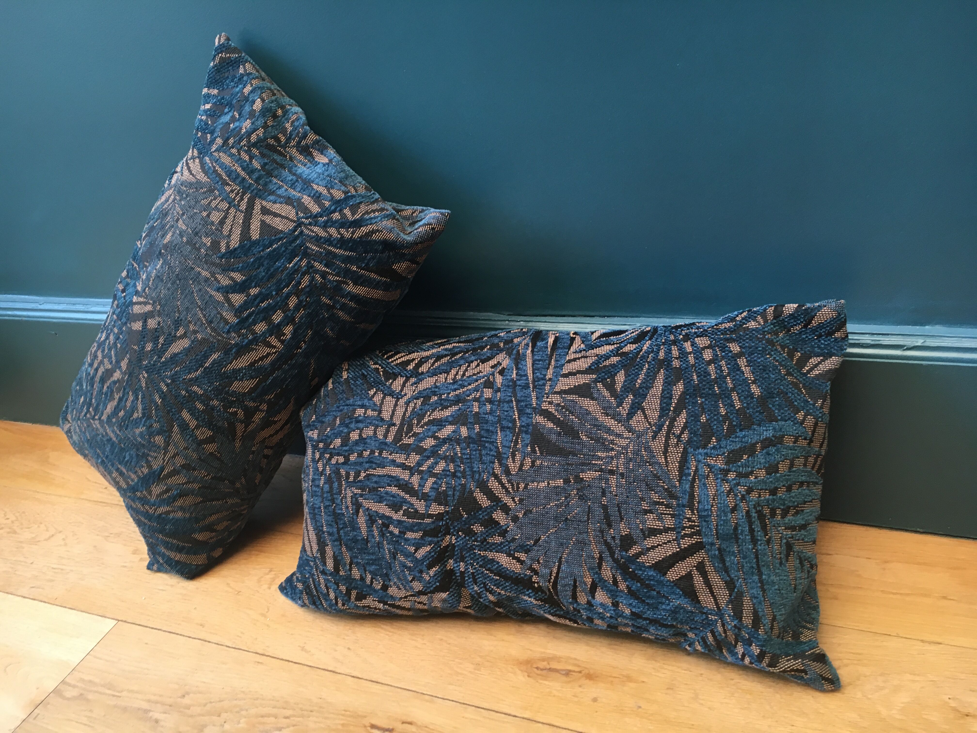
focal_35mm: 29
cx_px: 488
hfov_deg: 61.7
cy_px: 366
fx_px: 818
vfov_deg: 48.2
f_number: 2.2
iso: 80
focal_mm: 4.15
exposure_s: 1/33
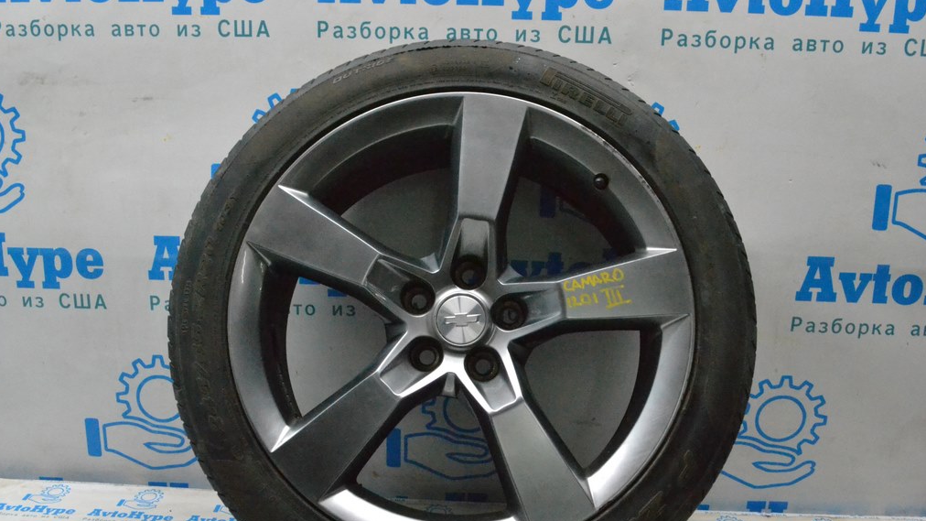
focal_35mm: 35
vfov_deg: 33.6
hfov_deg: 56.6
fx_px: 859
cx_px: 459
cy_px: 311
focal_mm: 22
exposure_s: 1/125
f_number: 13
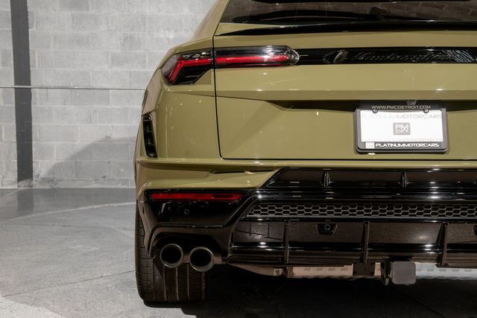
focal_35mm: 56
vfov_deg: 24.3
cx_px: 238
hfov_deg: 35.7
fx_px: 740
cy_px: 159
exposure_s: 1/50
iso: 400
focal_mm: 55
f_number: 6.3
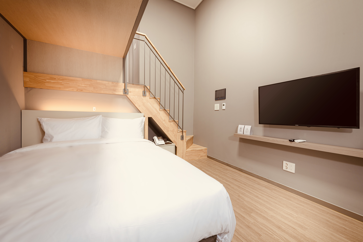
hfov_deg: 104.3
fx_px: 141
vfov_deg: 81.2
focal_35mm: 14
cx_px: 182
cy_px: 121
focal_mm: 14
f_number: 11
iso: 100
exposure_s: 1/2
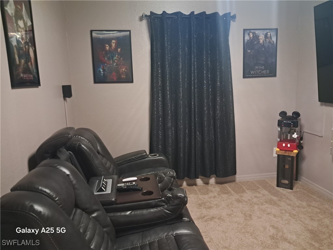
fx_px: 260
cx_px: 166
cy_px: 125
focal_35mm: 27
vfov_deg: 51.4
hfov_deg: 65.3
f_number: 1.8
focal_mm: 4
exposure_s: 1/20
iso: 1000
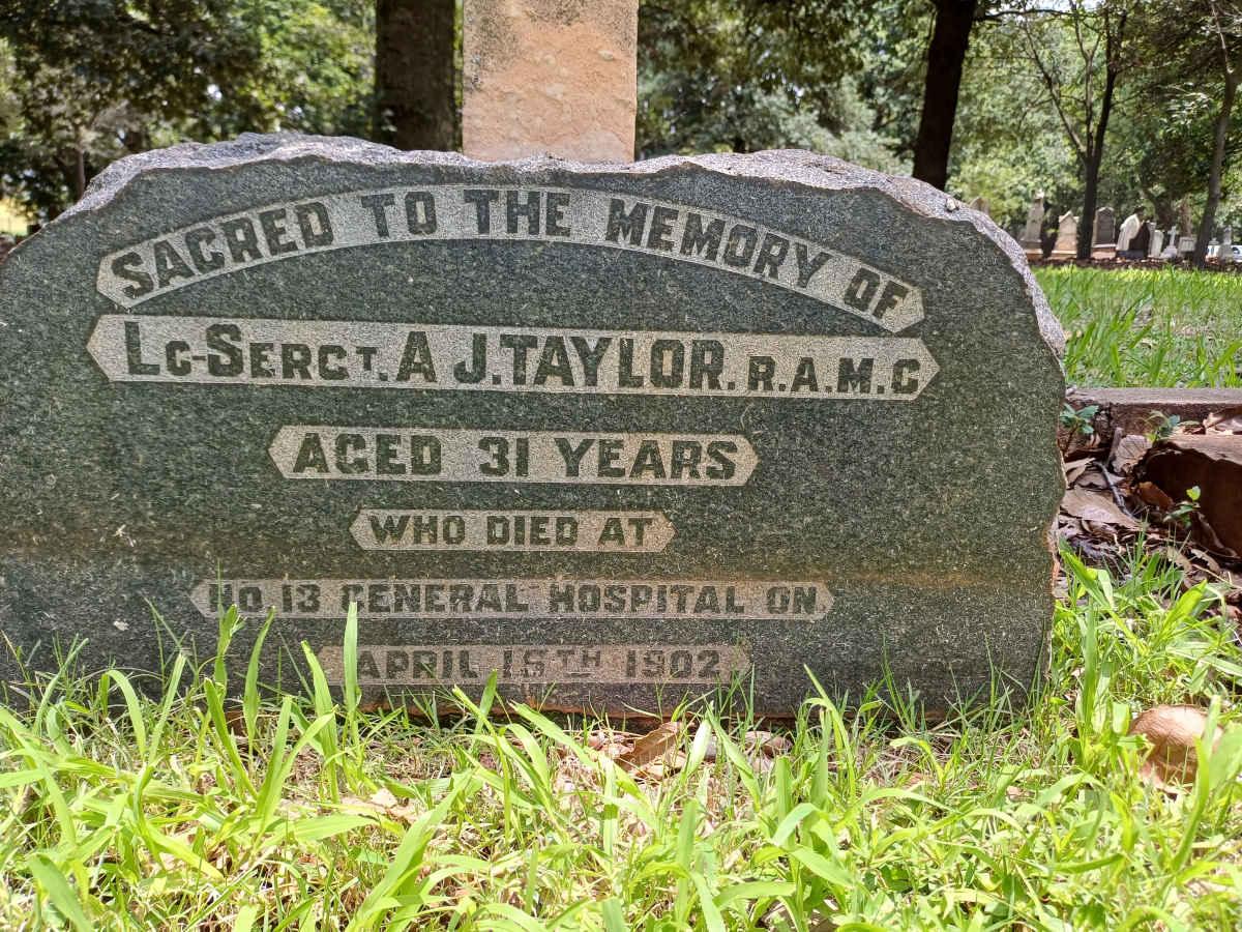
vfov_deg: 54.9
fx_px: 897
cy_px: 466
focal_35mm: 25
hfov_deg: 69.4
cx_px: 621
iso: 50
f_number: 1.8
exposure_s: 1/233
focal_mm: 4.65
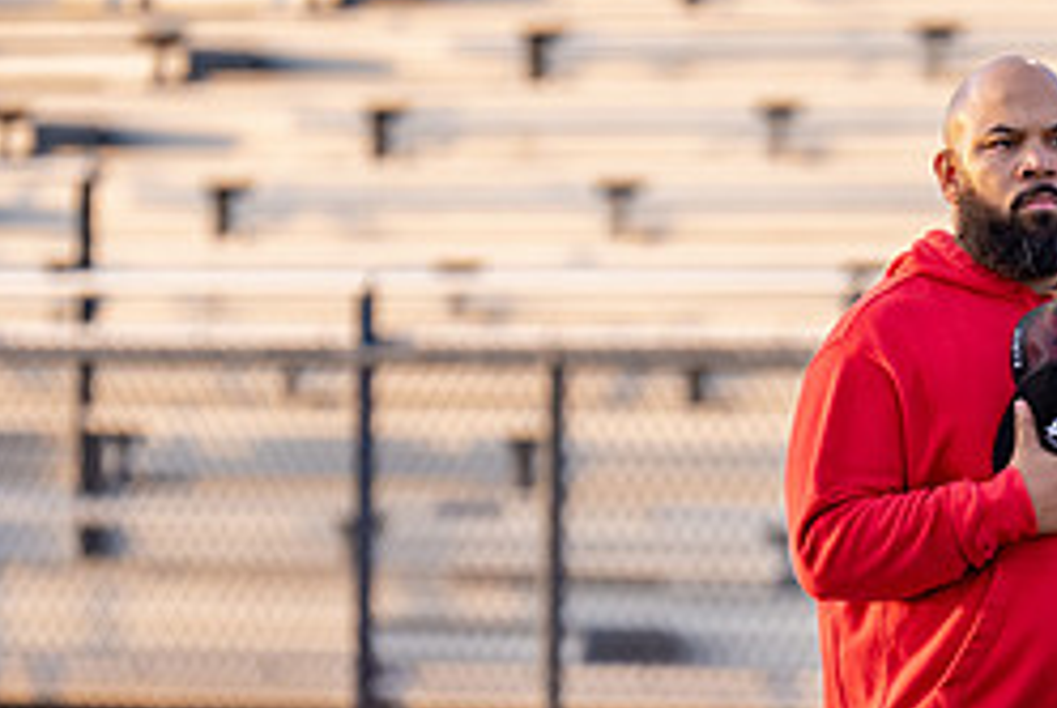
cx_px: 976
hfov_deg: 3.0
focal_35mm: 693
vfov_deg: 2.0
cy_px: 593
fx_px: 20371
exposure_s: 1/500
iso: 200
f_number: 2.8
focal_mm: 200
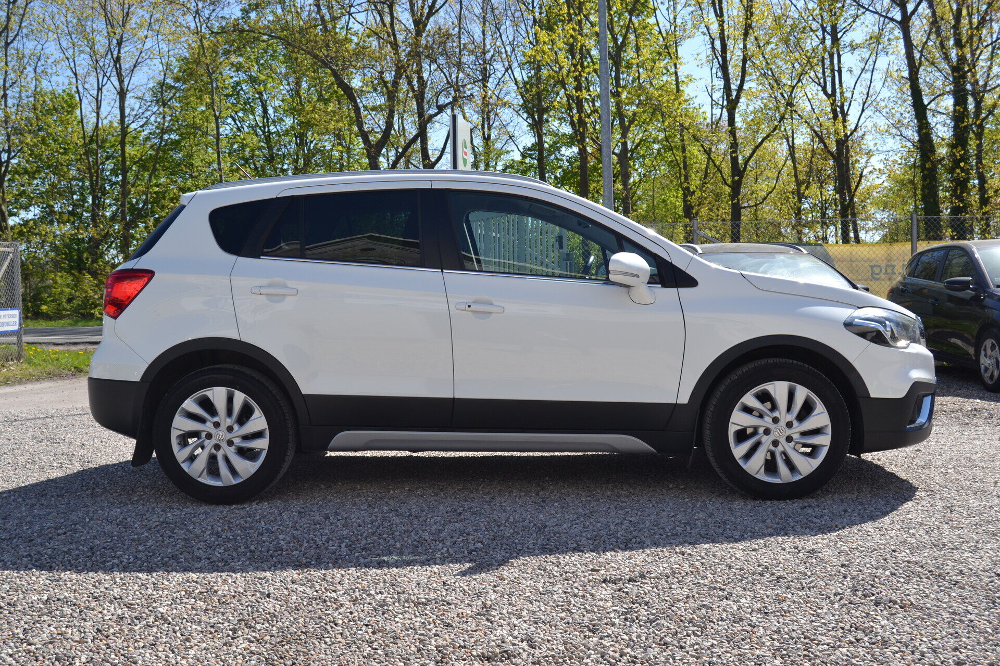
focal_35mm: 39
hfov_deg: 49.6
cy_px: 333
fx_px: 1083
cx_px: 500
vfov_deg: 34.2
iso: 100
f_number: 8
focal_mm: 26
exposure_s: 1/250
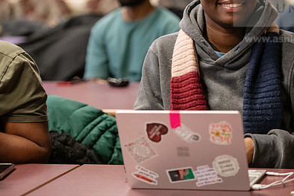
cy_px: 55
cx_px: 211
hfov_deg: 12.7
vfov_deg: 8.5
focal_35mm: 161
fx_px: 1315
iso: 2500
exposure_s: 1/200
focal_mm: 110
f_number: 2.8
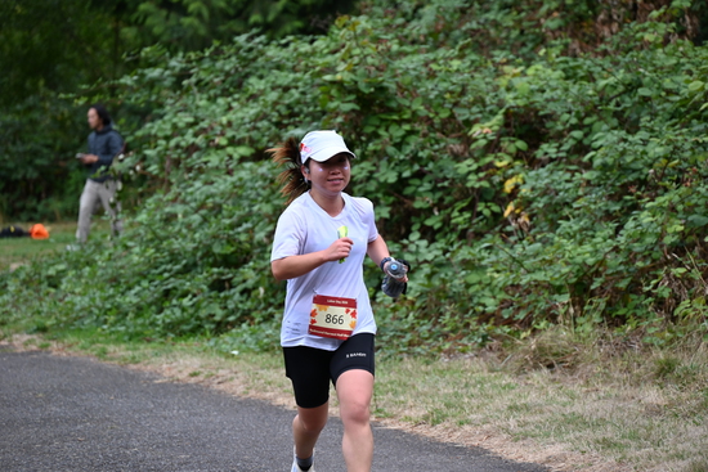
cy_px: 236
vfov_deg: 6.9
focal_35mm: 200
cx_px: 354
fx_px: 3934
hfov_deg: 10.3
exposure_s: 1/320
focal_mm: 200
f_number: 6.3
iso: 400
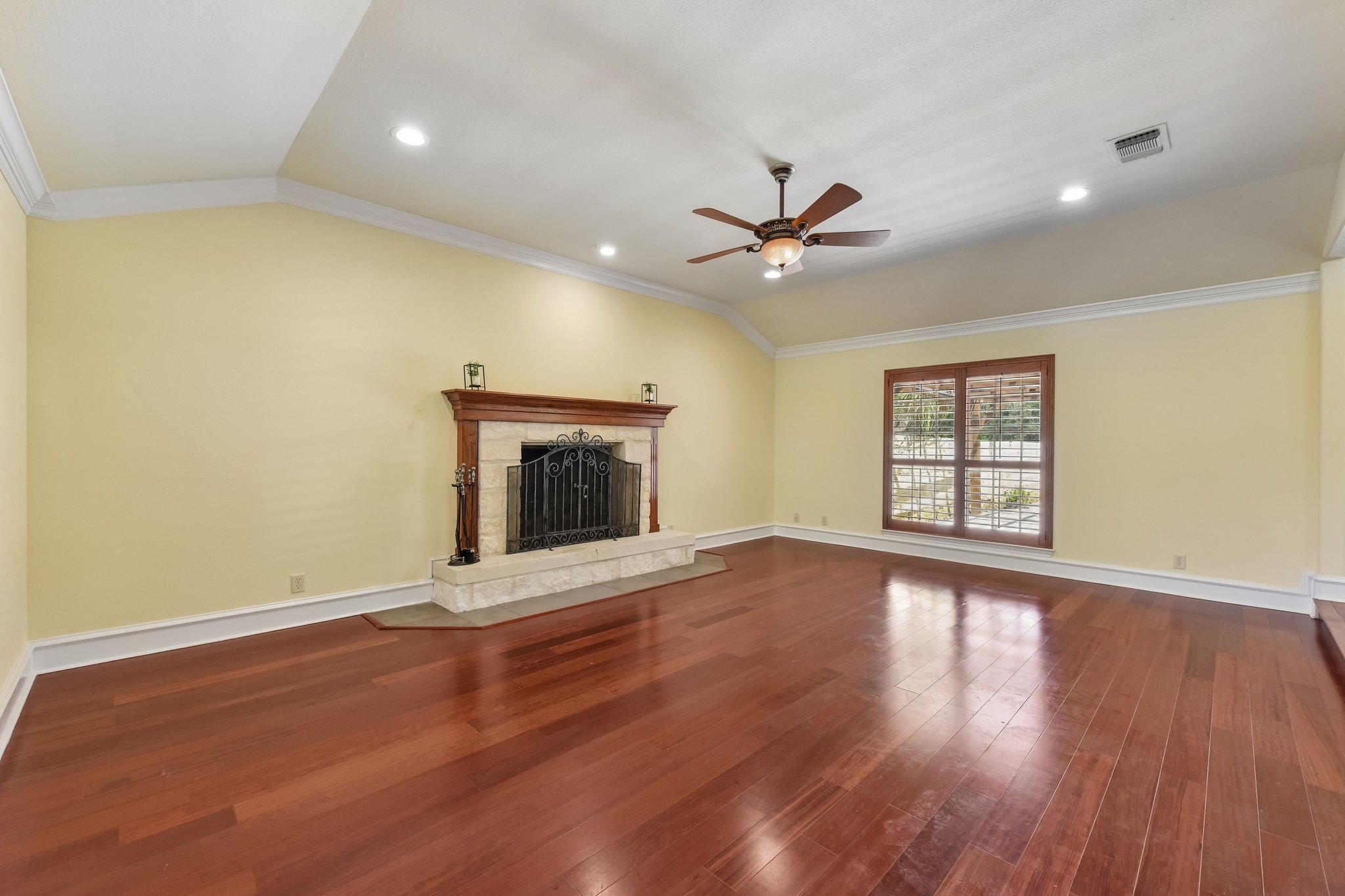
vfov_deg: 77.3
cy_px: 448
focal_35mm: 15
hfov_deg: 100.4
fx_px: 560
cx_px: 672
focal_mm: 15
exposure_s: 1/15
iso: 250
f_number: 8
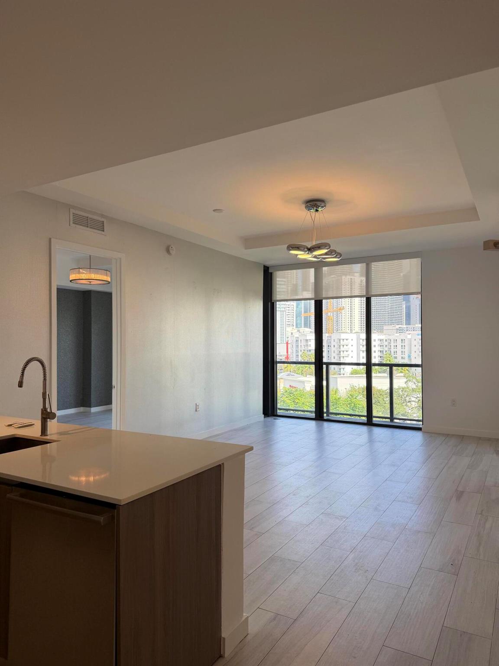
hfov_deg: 56.8
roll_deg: -0.8
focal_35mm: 24
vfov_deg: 71.6
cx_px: 250
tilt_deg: +1.0
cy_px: 333
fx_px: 461
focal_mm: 6.76
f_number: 1.78
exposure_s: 1/341
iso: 100
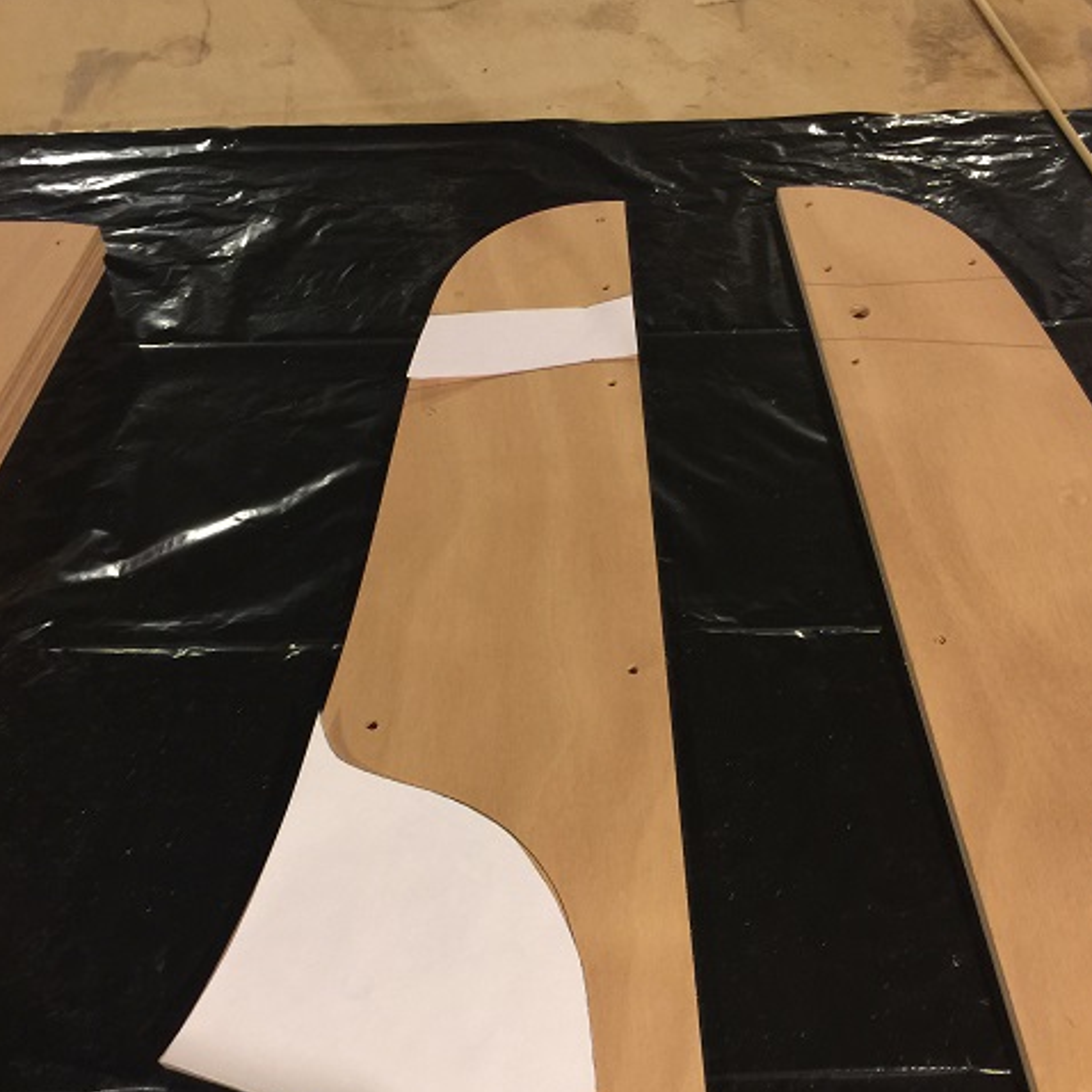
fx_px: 1249
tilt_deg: -58.1
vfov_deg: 46.9
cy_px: 659
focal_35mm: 35
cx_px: 551
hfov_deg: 47.2
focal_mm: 4.15
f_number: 2.2
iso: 64
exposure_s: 1/4
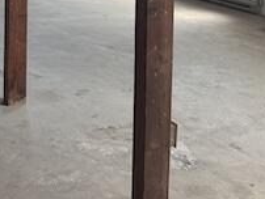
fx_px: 583
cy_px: -71
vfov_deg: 18.0
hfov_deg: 23.6
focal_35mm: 76
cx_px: -45
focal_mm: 6.76
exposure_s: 1/78
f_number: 1.78
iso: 200
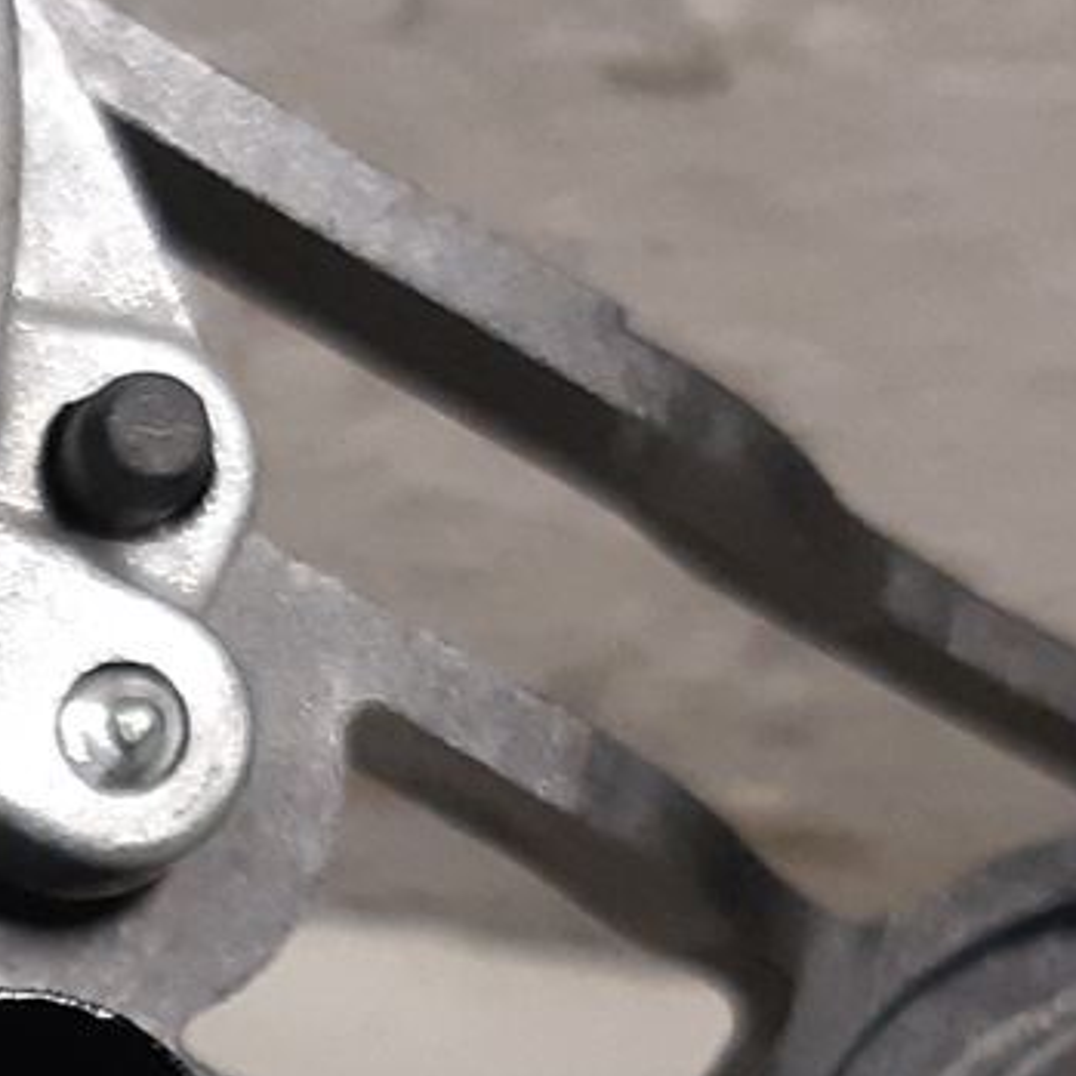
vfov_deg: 12.6
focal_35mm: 135
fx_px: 4748
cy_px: 1307
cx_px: -148
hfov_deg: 12.7
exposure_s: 1/60
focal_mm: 3.93
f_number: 1.7
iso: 250
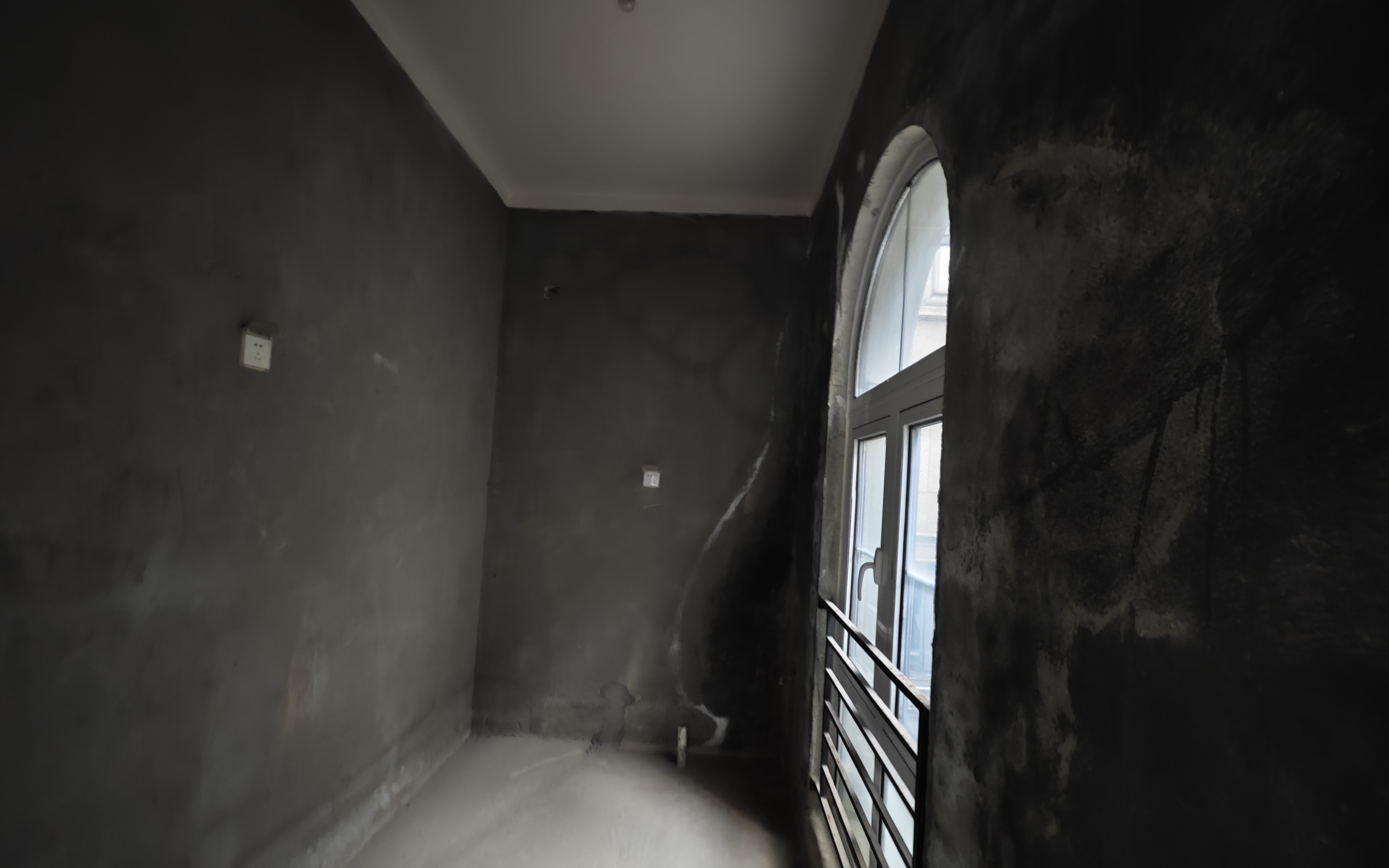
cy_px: 474
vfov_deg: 82.6
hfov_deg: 109.4
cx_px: 695
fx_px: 492
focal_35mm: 13
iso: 800
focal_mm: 2.03
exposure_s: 1/16.7
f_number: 1.8
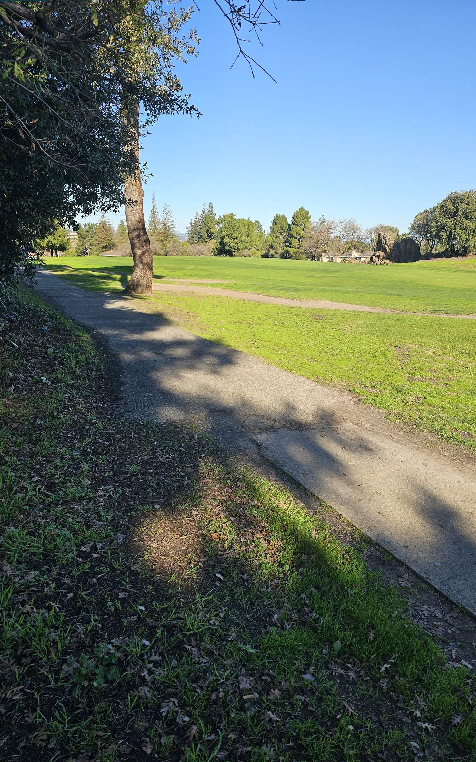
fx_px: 519
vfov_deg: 72.5
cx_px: 275
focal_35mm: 25
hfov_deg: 49.1
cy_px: 374
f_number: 1.7
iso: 10
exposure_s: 1/471
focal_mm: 6.3
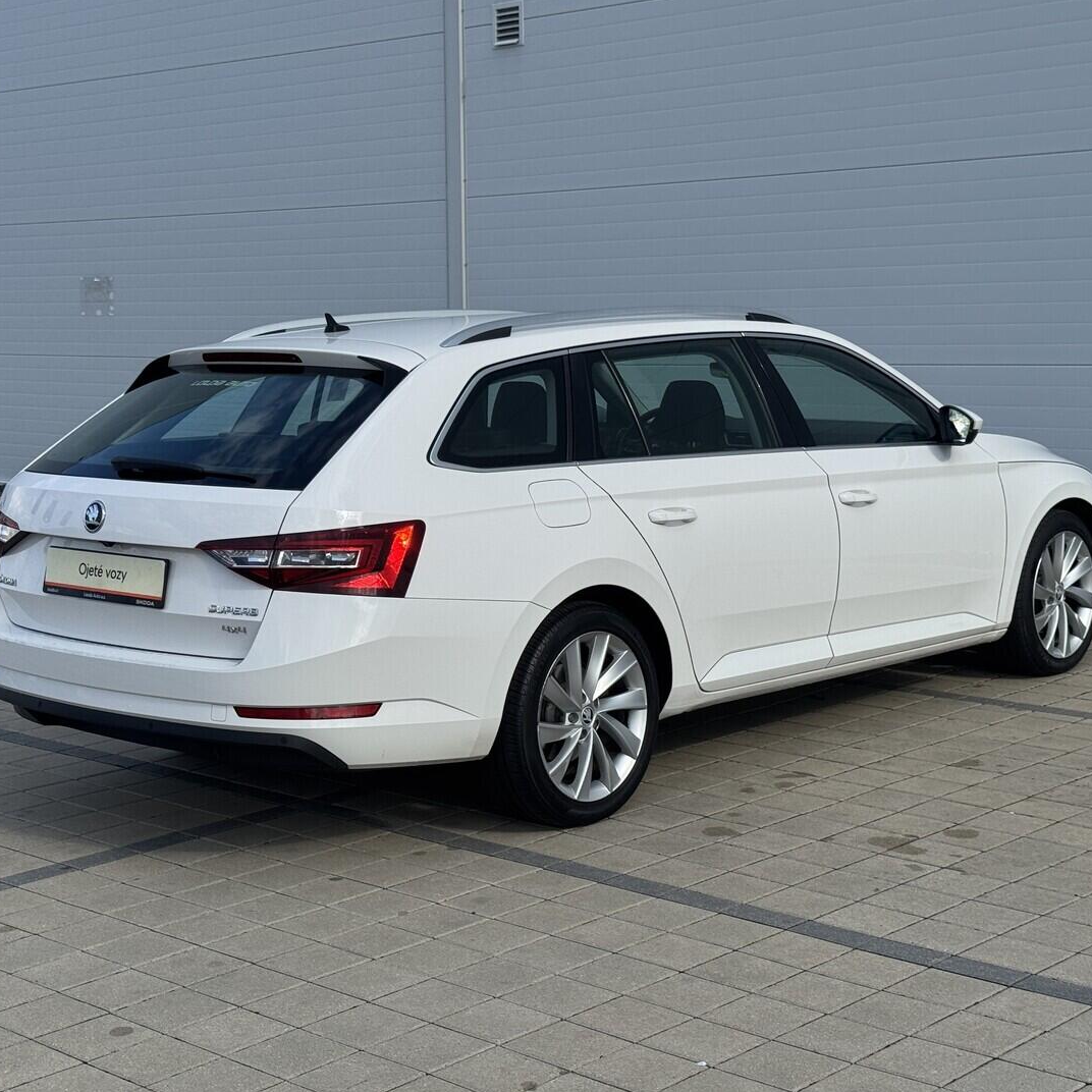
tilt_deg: -6.6
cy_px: 546
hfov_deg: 30.0
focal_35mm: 57
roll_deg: +1.1
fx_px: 2034
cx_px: 527
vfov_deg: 30.0
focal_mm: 6.76
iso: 64
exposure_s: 1/3425
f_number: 1.78
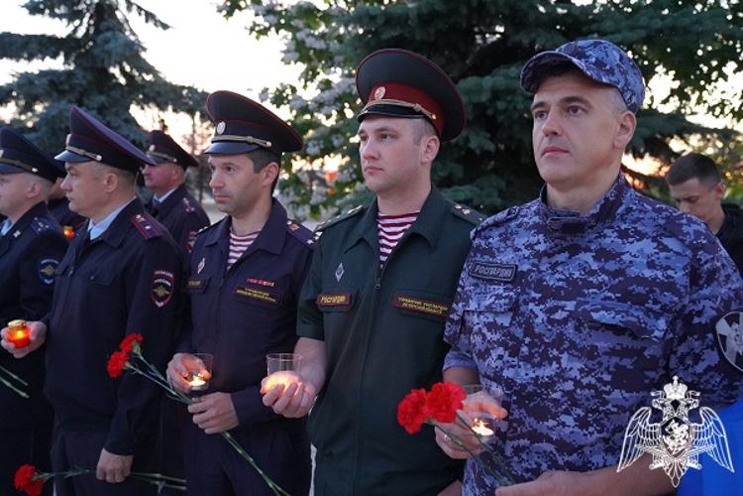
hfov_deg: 55.8
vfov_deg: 38.9
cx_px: 372
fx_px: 702
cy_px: 248
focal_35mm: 34
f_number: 4
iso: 12800
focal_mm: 34
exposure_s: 1/160
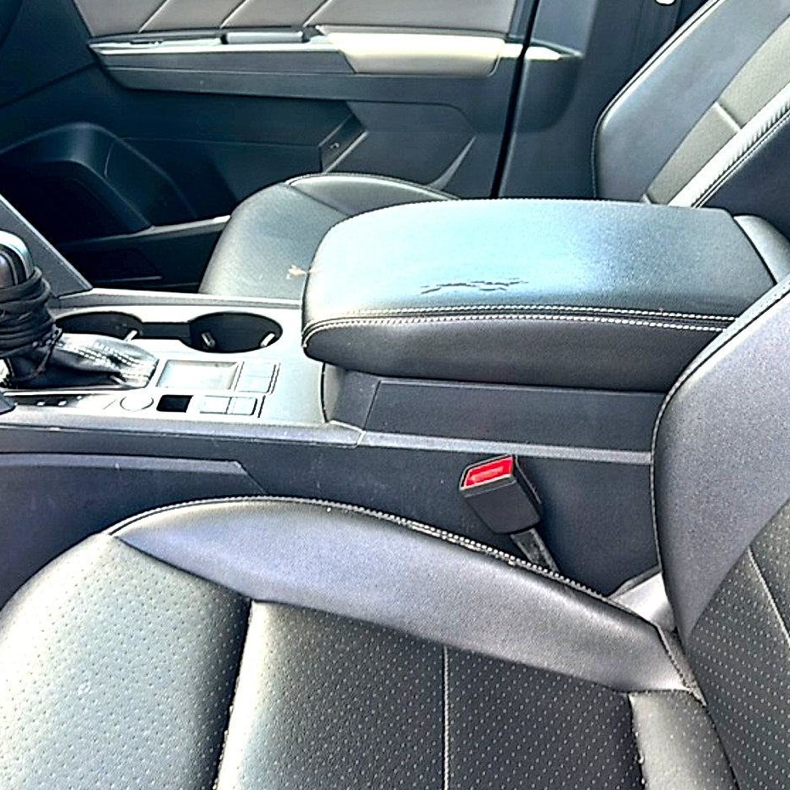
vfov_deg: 43.8
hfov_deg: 43.8
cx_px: 426
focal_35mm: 38
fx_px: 981
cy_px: 347
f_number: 1.78
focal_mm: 6.86
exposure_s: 1/102
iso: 64
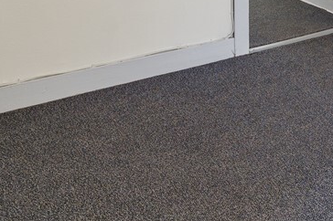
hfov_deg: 27.5
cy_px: -132
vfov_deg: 20.0
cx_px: 467
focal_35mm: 56
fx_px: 518
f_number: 5.6
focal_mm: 12
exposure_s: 1/1.67
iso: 100
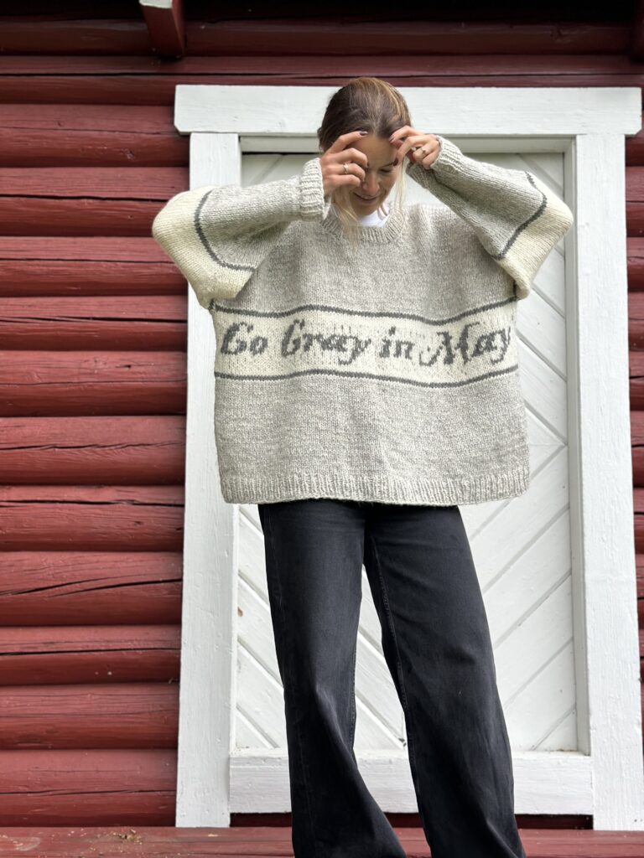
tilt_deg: +9.1
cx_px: 322
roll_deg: -1.1
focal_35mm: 48
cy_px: 429
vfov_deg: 39.7
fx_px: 1191
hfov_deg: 30.3
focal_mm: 6.86
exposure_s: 1/171
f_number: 1.78
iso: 80
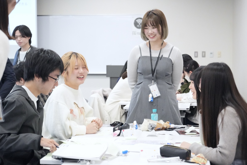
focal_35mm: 64
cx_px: 124
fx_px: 439
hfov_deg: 31.4
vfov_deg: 21.2
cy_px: 82
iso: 16000
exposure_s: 1/1600
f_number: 4
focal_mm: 64
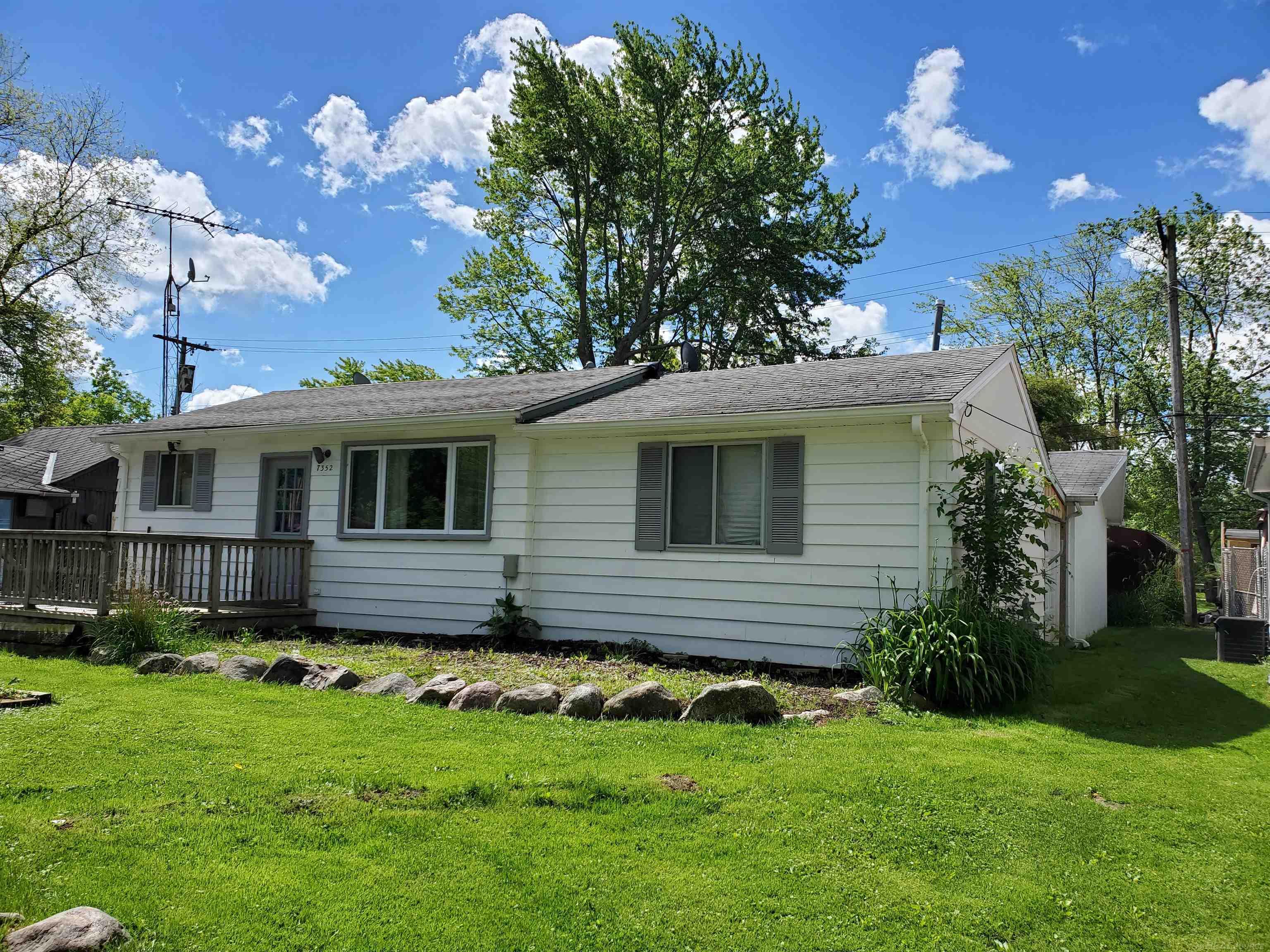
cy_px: 476
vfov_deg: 53.1
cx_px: 635
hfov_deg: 67.3
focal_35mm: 26
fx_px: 954
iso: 50
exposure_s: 1/1411
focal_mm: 4.3
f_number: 2.4
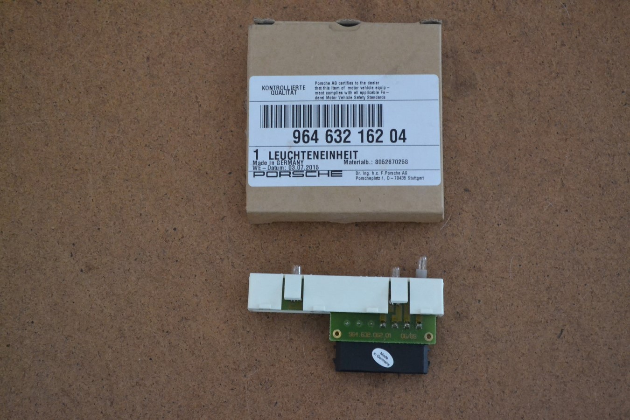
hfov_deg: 31.9
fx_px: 1102
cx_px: 315
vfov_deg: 21.6
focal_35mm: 63
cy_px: 210
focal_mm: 42
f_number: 5.3
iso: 3200
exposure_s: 1/15
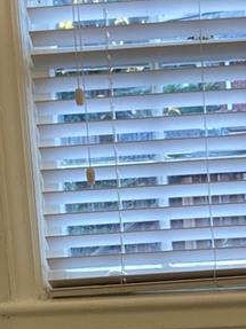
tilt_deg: -7.5
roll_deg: +3.0
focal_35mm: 150
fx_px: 1422
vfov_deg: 12.9
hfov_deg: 9.8
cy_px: 368
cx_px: 219
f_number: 1.8
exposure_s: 1/120
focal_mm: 3.99
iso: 40
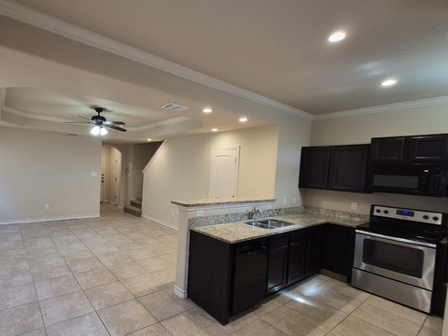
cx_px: 165
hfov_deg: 89.0
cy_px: 179
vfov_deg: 74.7
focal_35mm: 17
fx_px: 220
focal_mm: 1.74
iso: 320
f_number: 2.2
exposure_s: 1/60
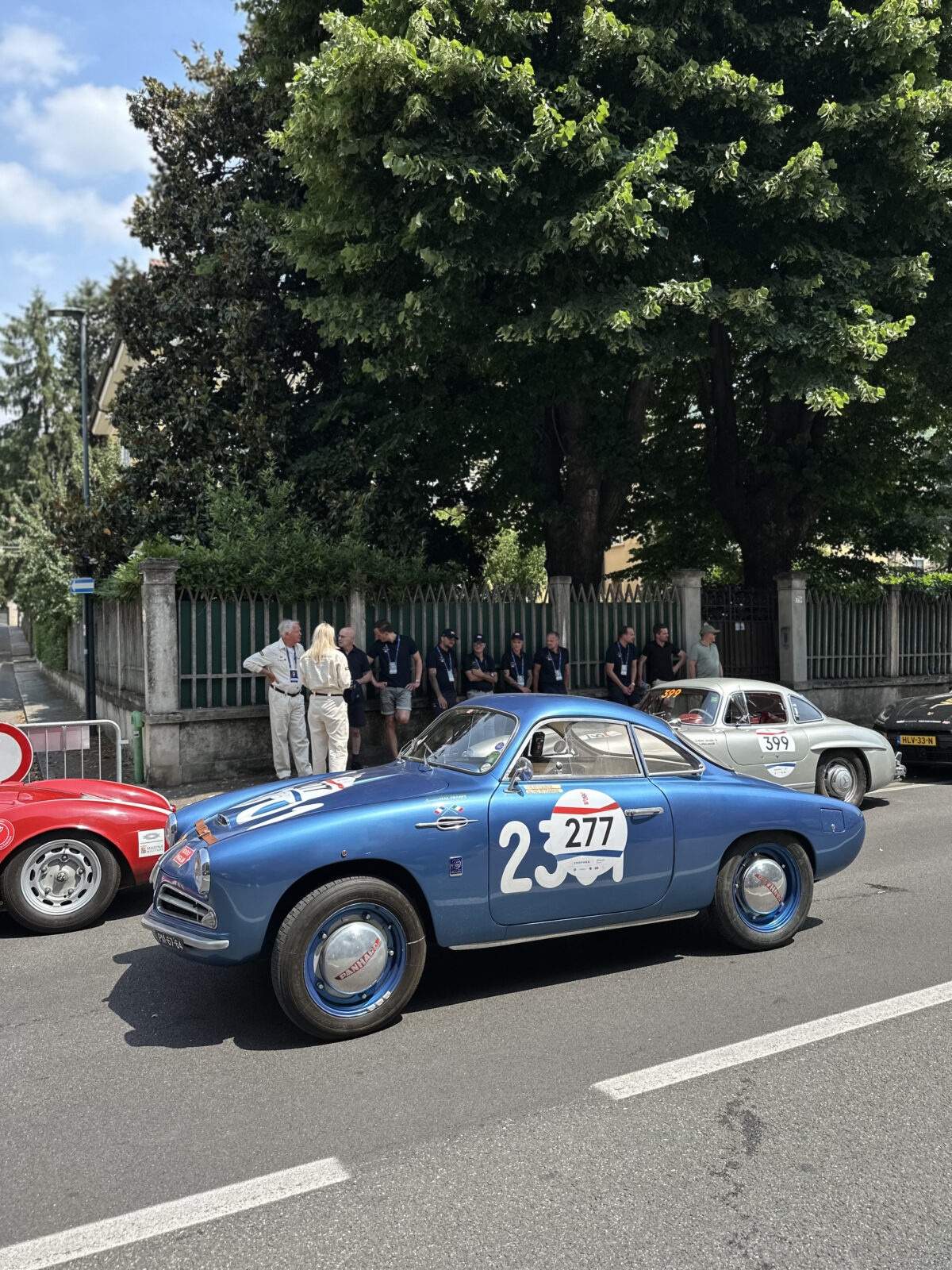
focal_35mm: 24
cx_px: 476
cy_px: 635
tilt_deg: +3.2
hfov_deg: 56.8
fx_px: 880
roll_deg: +0.5
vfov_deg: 71.6
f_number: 1.78
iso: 80
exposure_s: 1/3861
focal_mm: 6.86
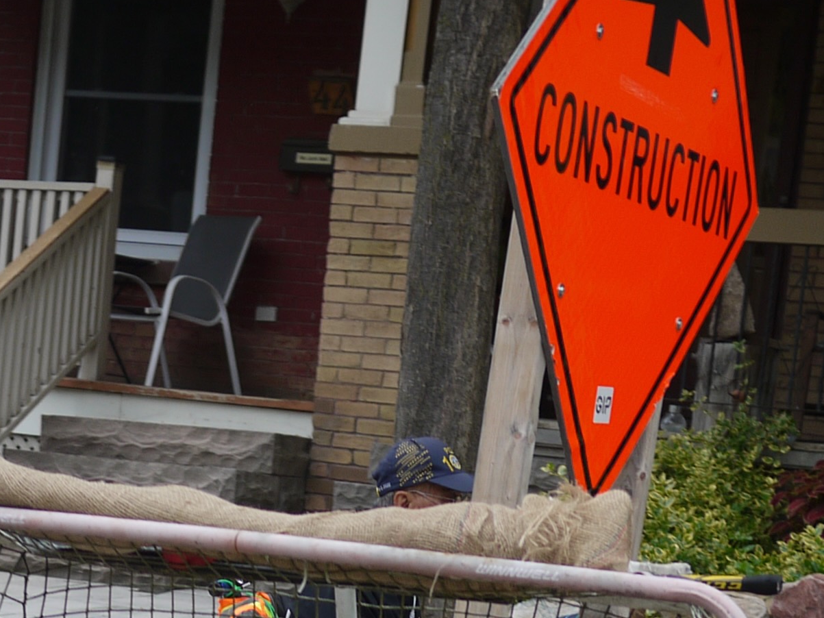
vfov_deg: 10.7
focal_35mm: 133
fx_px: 3166
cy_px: 988
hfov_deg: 14.8
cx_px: 235
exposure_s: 1/800
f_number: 1.8
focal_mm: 20
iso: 100
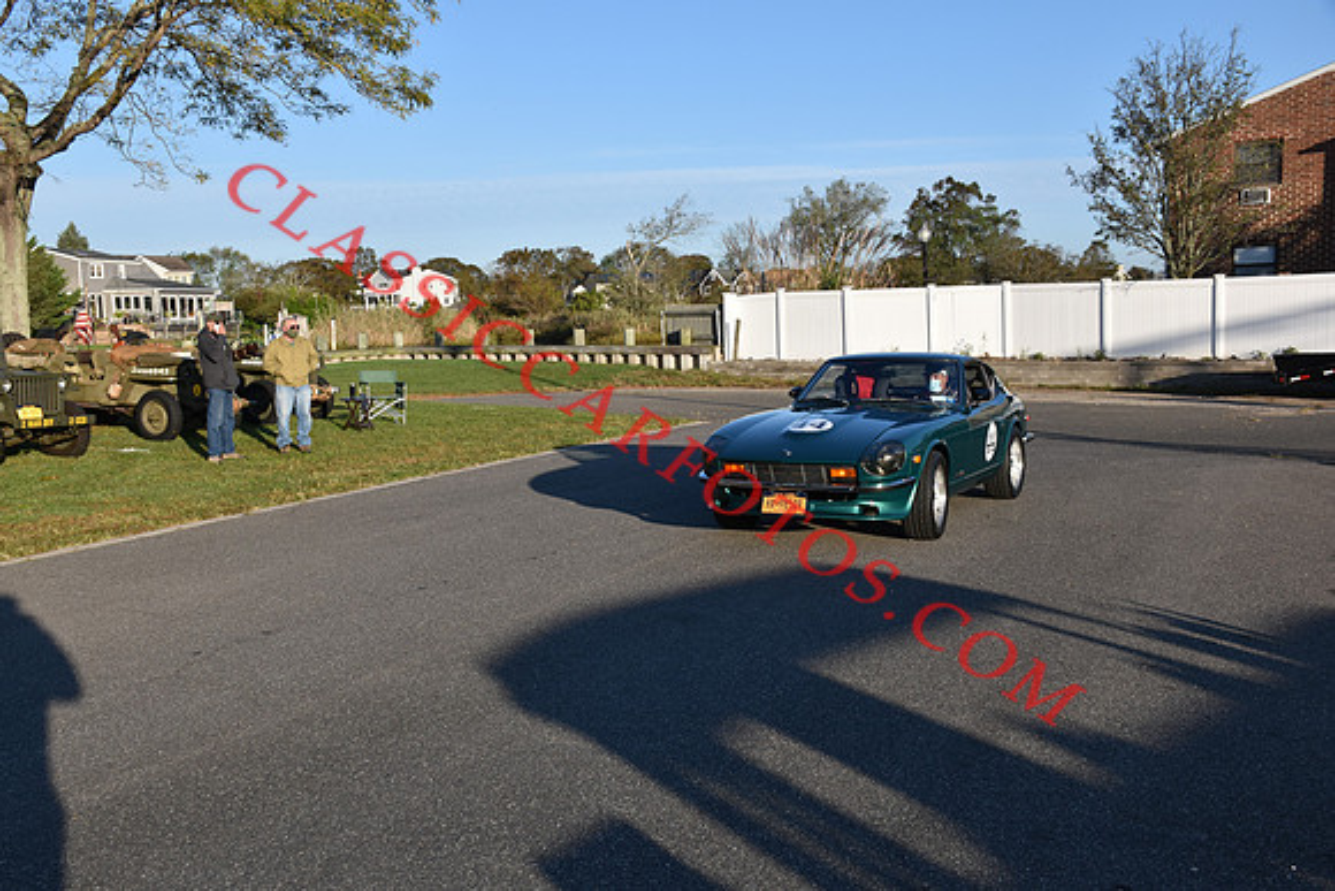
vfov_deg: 38.4
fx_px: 1280
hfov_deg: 55.1
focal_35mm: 34
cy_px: 446
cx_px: 668
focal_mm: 23
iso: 280
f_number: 8
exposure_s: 1/250
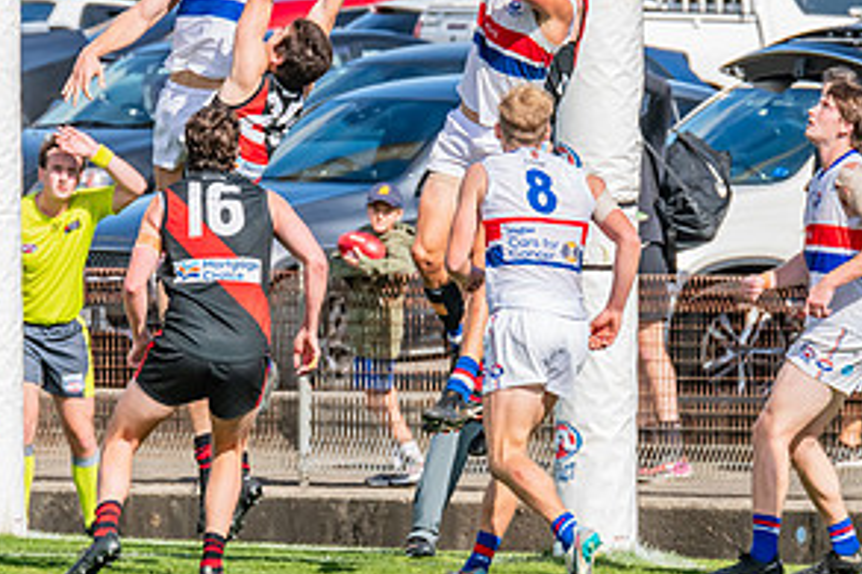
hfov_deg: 2.7
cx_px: 223
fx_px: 18091
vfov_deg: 1.8
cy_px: 65
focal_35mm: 756
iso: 800
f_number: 10
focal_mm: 360
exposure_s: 1/1600
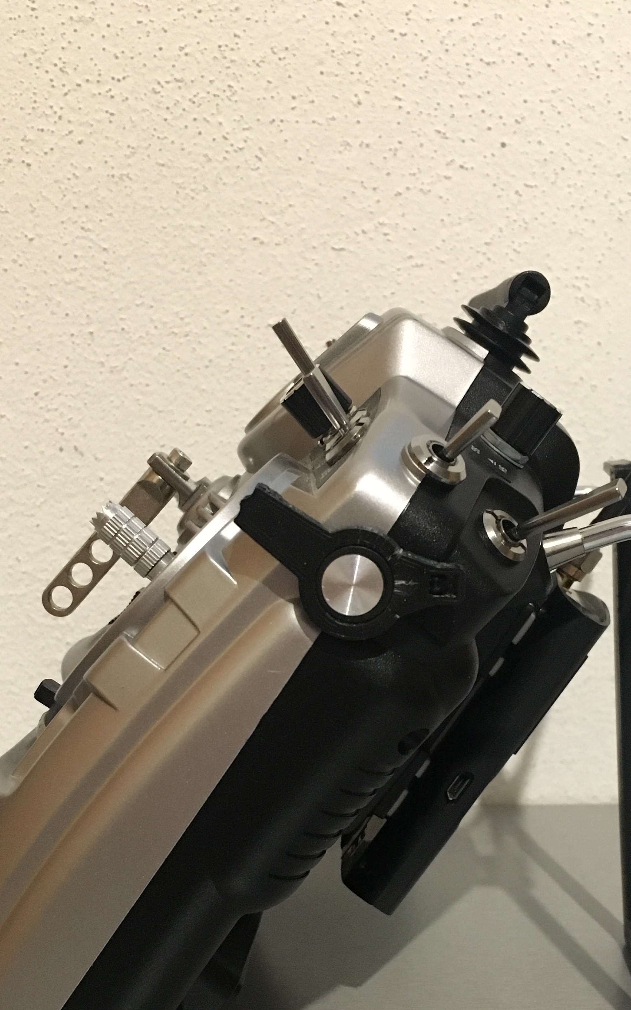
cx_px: 367
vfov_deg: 44.2
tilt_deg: -13.7
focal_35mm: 44
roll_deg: +1.2
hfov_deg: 29.2
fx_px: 1210
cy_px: 718
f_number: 2.2
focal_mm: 4.15
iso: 250
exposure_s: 1/17
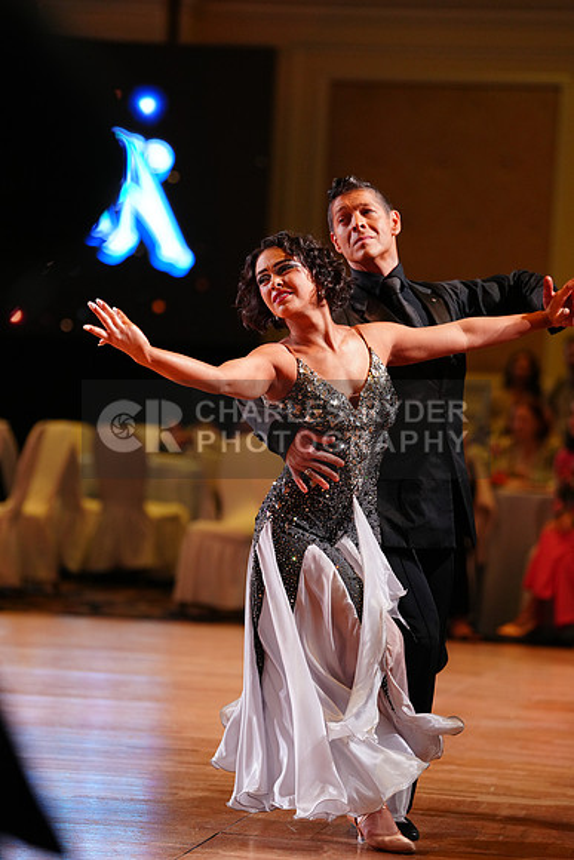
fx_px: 3179
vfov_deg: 15.4
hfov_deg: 10.3
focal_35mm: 133
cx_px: 287
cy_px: 430
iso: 2000
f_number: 2.8
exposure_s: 1/400
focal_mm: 133
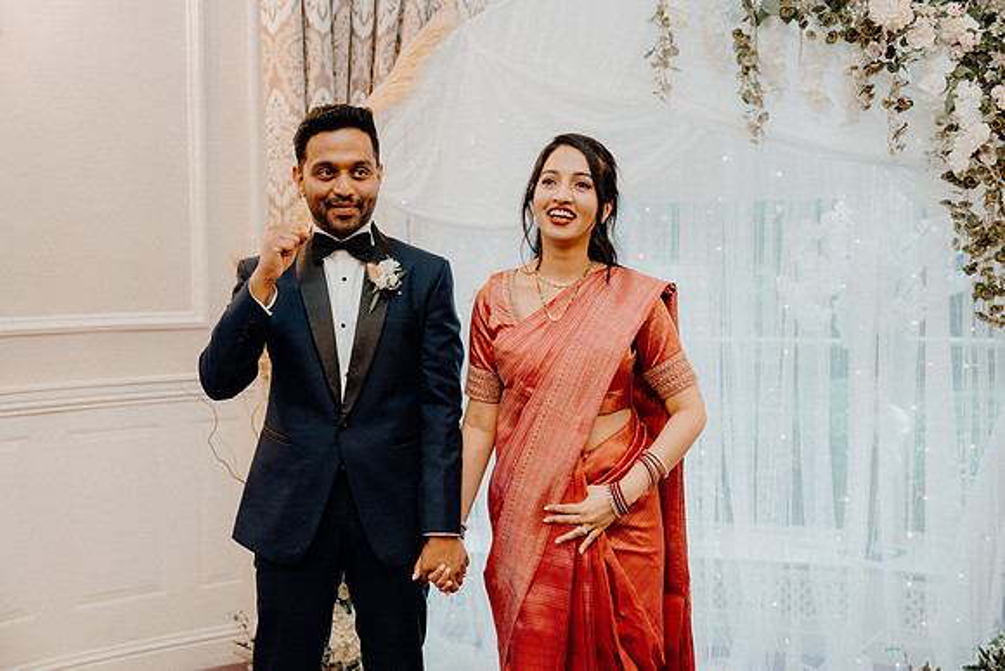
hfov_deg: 48.4
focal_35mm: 40
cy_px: 336
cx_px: 502
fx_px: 1117
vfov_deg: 33.4
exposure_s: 1/200
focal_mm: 40
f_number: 3.5
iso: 2500
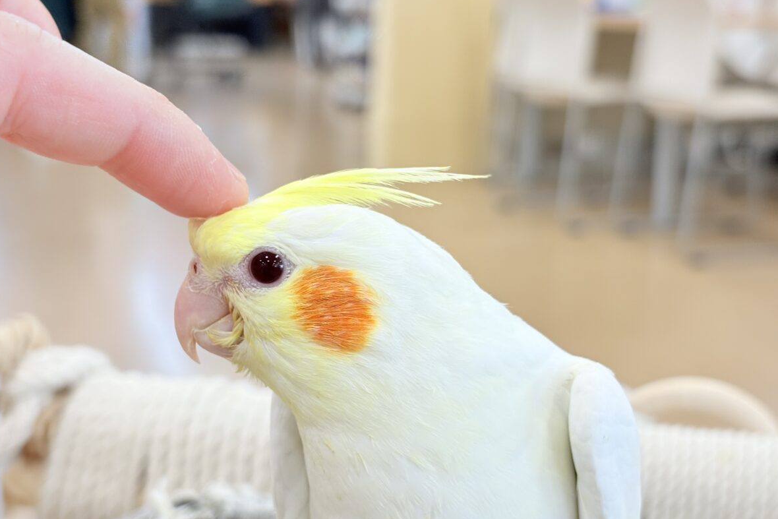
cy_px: 280
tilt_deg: -13.1
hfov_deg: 36.2
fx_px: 1189
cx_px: 389
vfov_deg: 24.6
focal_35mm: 55
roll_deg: -0.1
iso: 32
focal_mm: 5.96
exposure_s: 1/50
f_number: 1.6
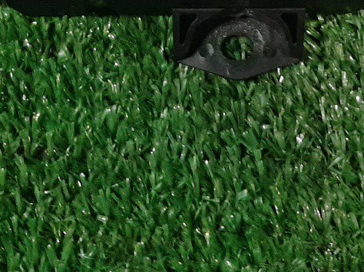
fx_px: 830
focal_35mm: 79
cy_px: -134
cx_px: 223
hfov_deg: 24.7
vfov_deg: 16.9
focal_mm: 3.93
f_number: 1.7
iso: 194
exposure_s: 1/33
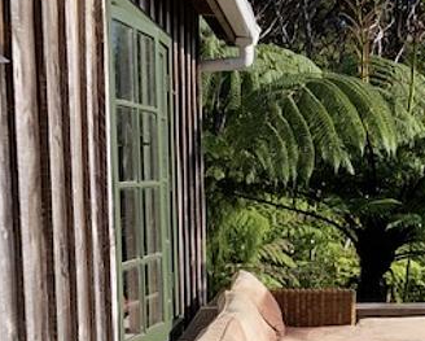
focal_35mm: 48
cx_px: 389
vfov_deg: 30.6
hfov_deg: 36.2
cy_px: 283
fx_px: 604
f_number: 1.8
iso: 25
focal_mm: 4.25
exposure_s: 1/1054
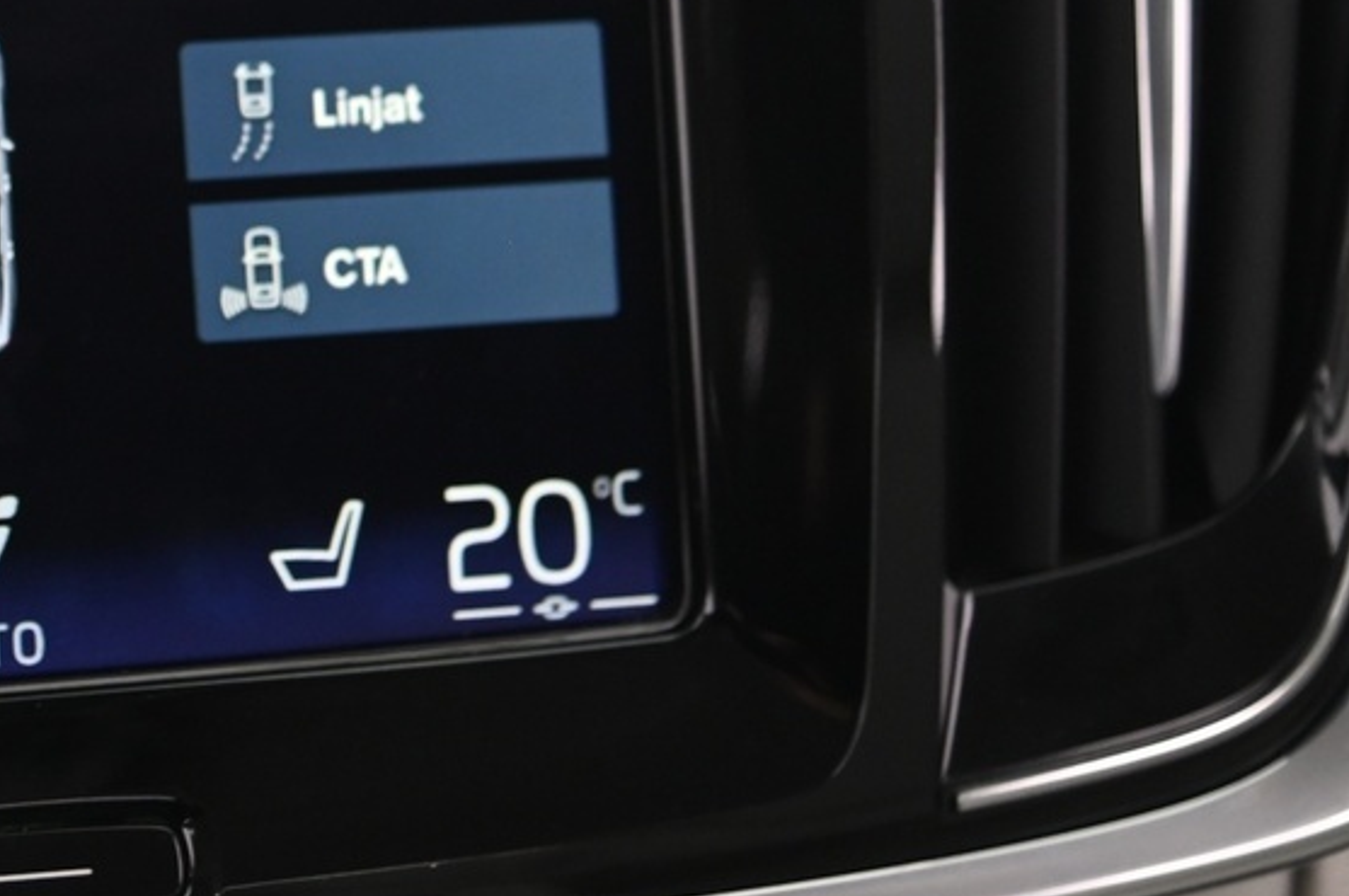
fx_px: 5240
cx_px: -36
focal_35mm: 140
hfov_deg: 14.4
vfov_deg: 9.7
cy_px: -143
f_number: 4
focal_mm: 48
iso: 2000
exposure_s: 1/15
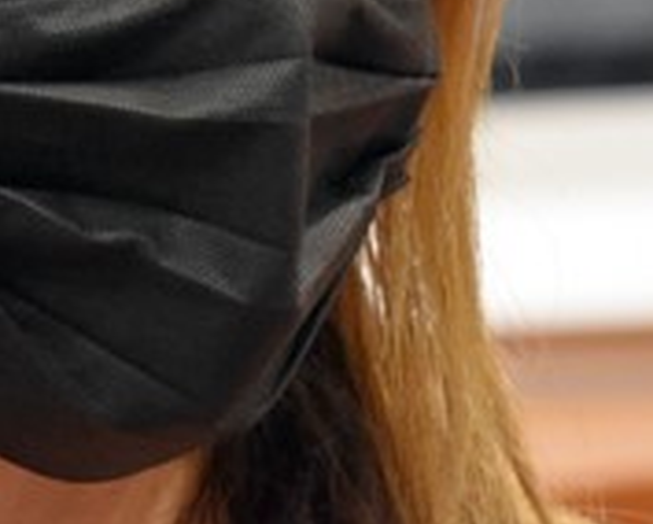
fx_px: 8455
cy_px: -65
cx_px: 89
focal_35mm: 437
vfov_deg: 3.5
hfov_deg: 4.4
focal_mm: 110
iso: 6400
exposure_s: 1/60
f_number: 5.6
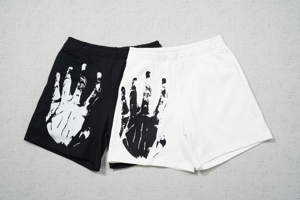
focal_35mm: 35
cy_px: 100
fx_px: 292
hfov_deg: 54.4
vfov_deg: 37.9
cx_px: 150
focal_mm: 35
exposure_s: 1/100
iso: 1600
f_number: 10
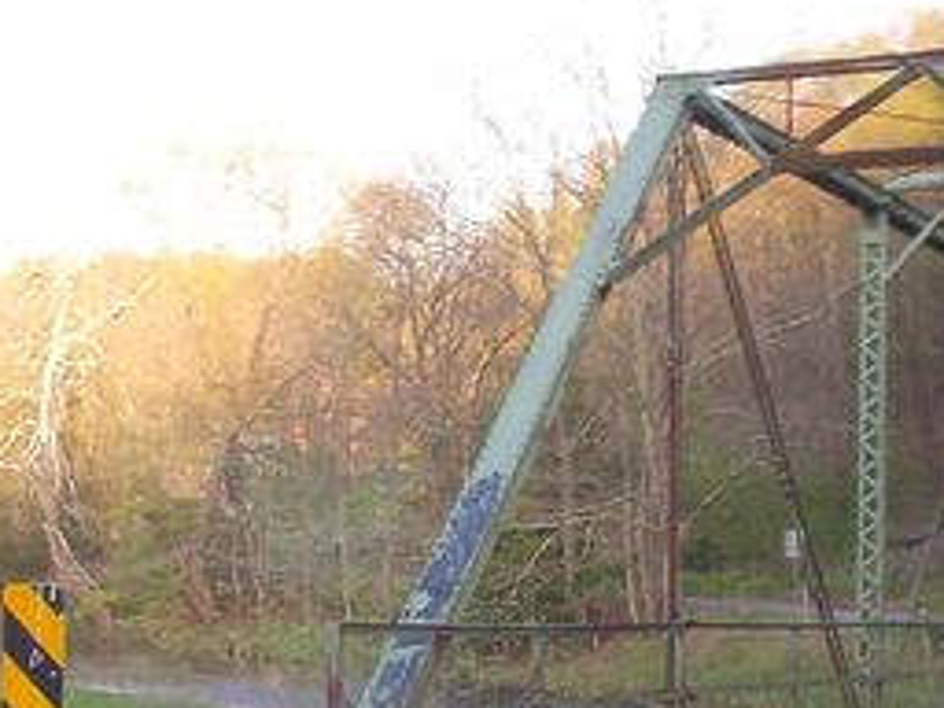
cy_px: 533
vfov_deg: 18.1
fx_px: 2209
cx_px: 350
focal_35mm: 81
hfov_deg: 24.1
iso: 100
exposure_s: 1/76.7
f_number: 4.5
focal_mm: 6
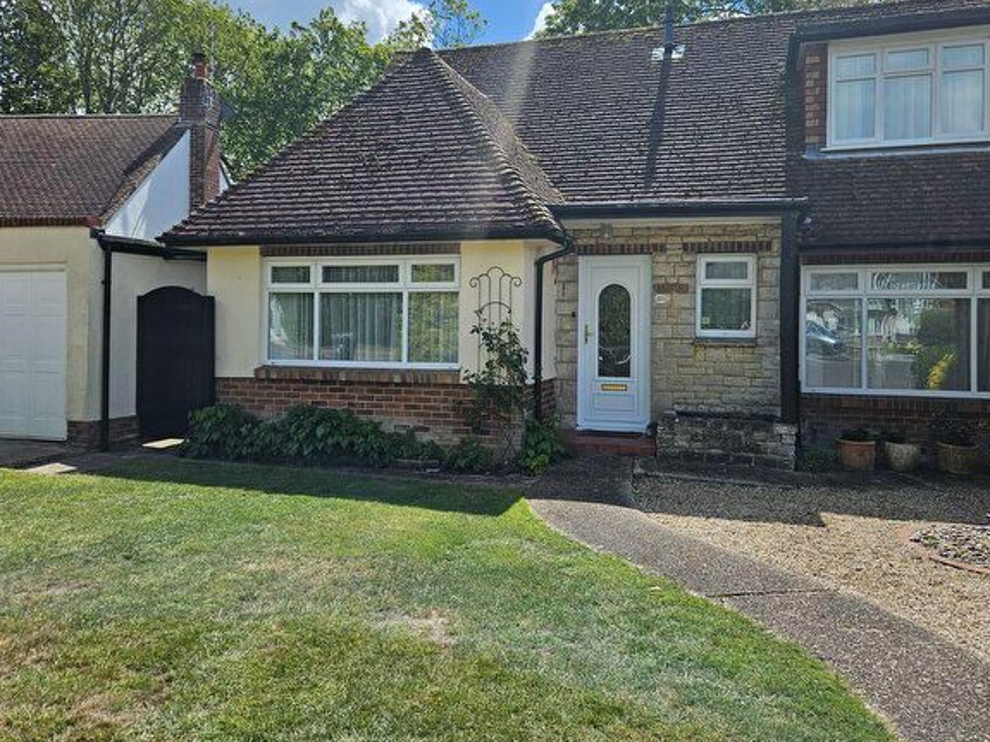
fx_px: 801
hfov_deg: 63.4
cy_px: 302
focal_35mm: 28
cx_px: 527
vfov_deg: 49.5
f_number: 1.8
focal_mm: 5.4
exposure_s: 1/2032
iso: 25
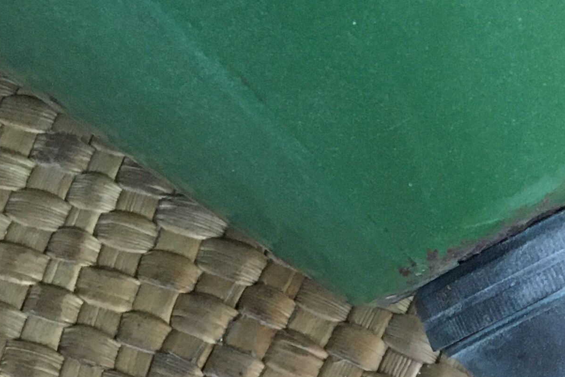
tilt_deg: -74.7
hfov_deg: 20.0
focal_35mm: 101
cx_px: 456
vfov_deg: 11.5
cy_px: 856
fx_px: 1585
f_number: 2.2
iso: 200
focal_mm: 4.15
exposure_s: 1/20
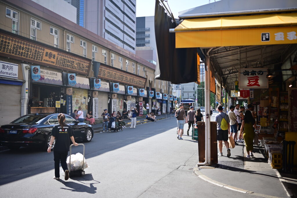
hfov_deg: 53.1
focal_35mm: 36
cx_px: 148
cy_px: 99
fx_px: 297
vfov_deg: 36.9
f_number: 2
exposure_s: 1/1600
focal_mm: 24
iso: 100
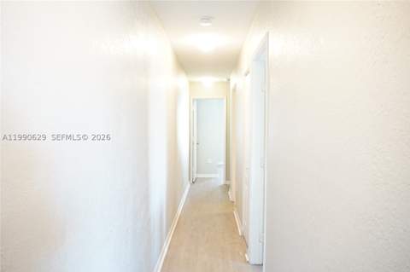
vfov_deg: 47.8
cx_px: 205
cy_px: 136
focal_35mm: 27
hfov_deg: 67.4
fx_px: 307
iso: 4000
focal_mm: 18
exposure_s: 1/60
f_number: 3.5
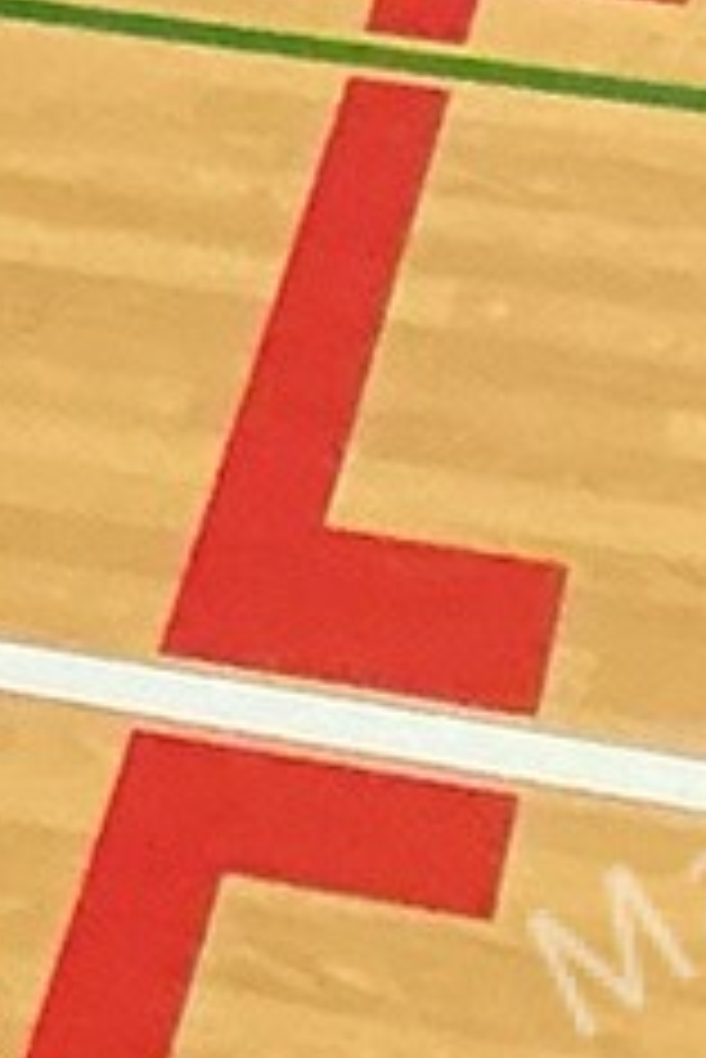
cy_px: -1760
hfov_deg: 4.2
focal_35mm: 263
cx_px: -3454
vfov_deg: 7.2
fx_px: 7725
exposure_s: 1/30
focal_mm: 3
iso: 250
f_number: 1.8
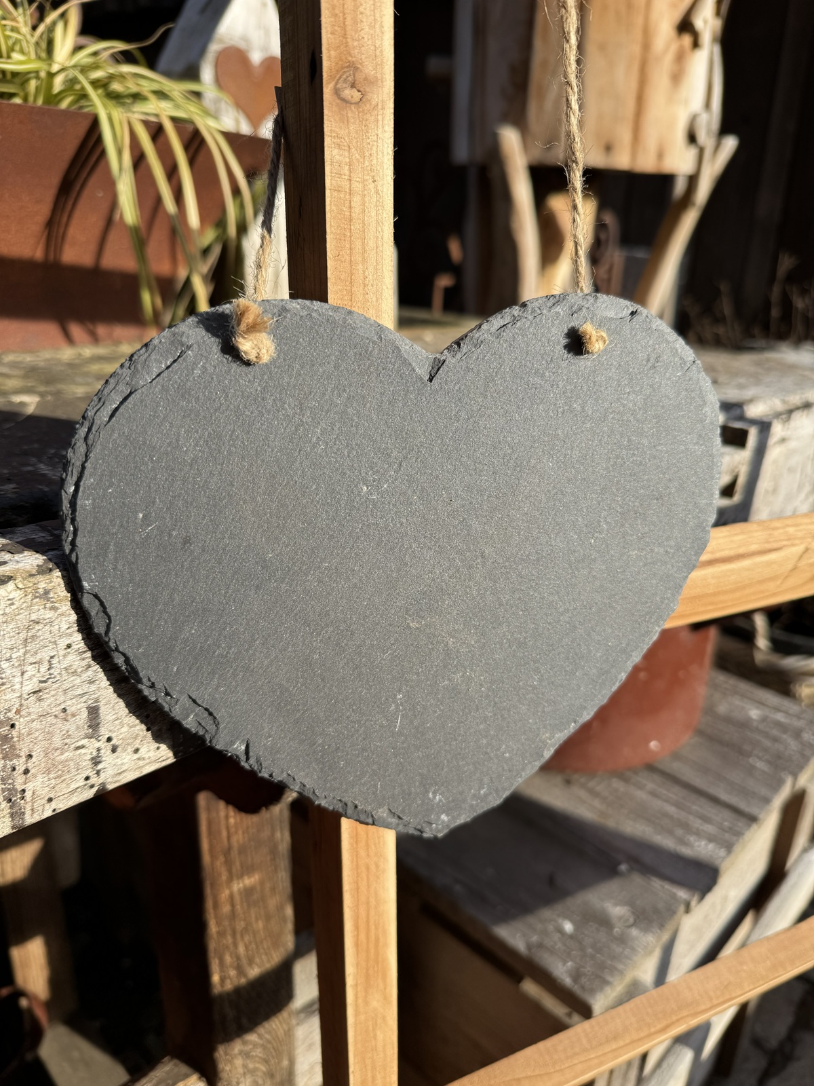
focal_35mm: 24
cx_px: 407
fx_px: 752
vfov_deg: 71.6
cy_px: 543
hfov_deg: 56.8
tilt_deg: -22.3
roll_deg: -2.4
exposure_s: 1/2415
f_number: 1.78
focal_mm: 6.76
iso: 80
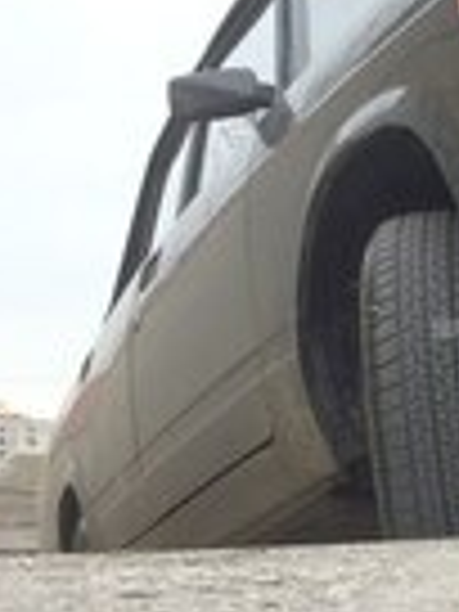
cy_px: 369
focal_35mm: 106
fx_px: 1874
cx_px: 778
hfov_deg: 12.9
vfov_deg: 18.5
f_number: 2.2
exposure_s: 1/261
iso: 32
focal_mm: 4.15
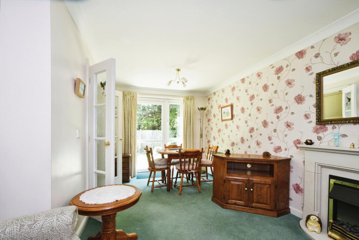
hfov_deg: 100.4
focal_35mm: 15
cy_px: 120
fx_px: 150
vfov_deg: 77.3
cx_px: 180
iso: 640
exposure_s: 1/10
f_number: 11
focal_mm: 15
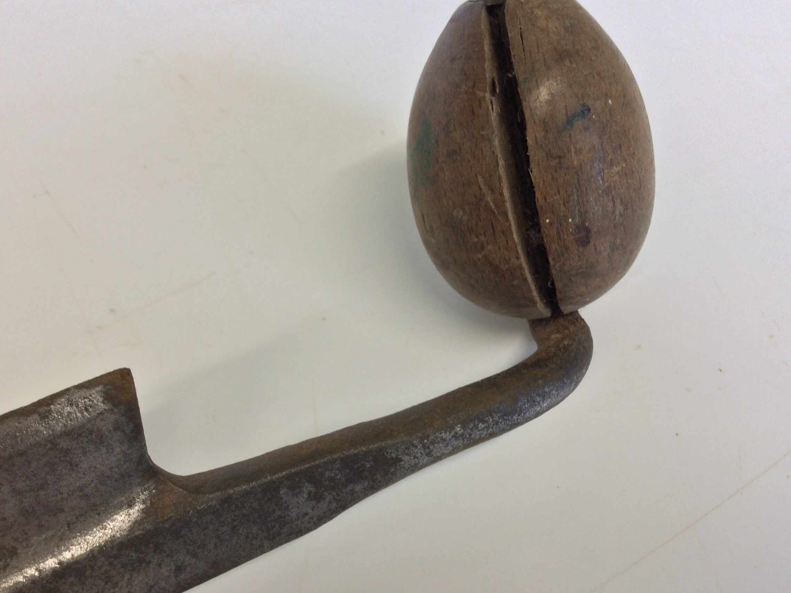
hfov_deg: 52.6
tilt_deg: -58.1
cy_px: 306
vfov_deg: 40.7
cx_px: 390
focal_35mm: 35
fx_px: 800
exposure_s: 1/33
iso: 25
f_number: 2.4
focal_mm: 3.3
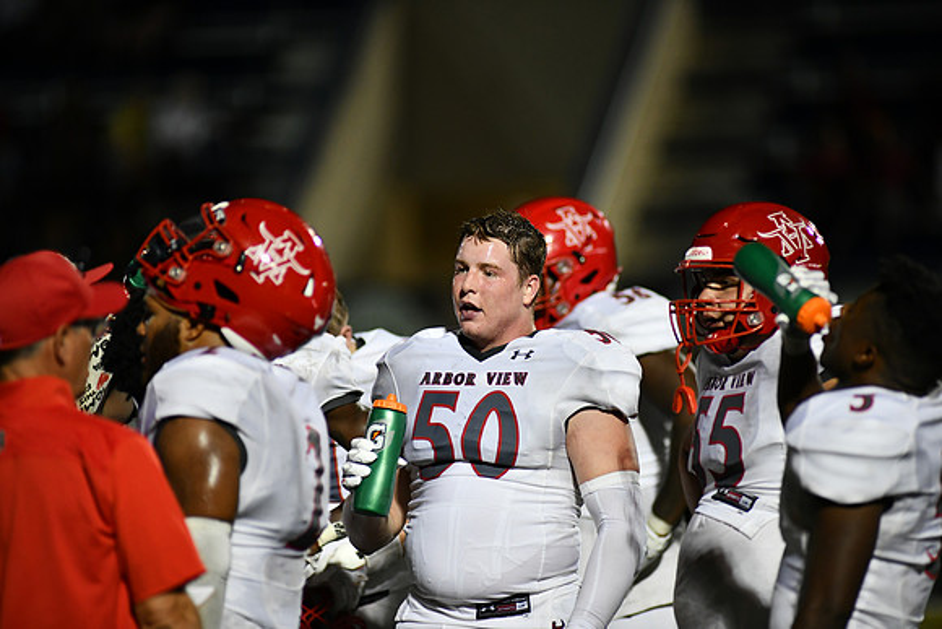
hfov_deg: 6.9
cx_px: 471
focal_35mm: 300
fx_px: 7851
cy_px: 314
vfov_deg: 4.6
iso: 1800
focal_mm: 300
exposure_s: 1/1000
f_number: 2.8
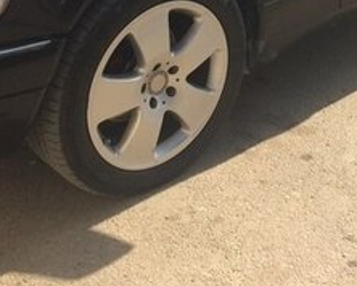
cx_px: 244
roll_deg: -0.5
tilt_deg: -15.8
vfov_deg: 17.3
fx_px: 888
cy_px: -80
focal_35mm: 84
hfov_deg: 22.6
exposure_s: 1/1172
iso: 32
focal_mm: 4.15
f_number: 2.2
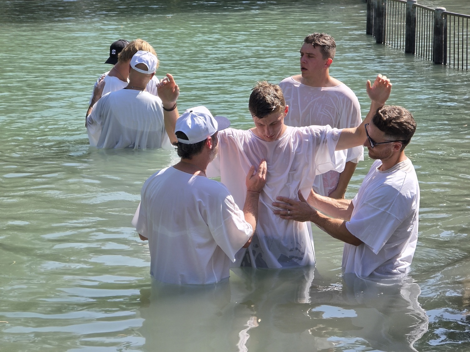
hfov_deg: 17.1
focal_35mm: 115
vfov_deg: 12.9
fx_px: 1561
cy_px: 176
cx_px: 235
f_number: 3.4
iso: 64
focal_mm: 18.6
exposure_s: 1/636
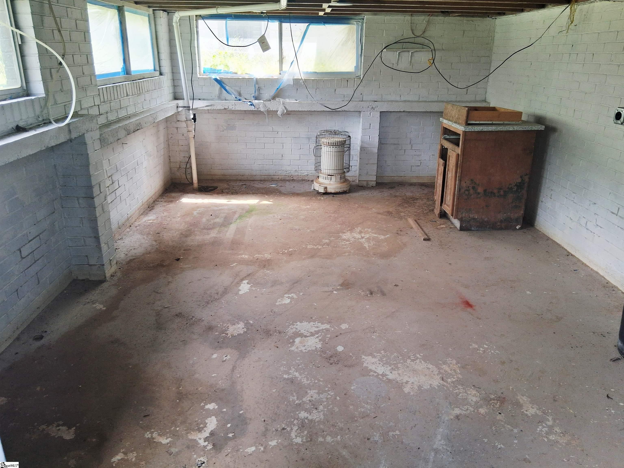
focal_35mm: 26
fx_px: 469
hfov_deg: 67.3
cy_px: 234
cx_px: 312
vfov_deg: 53.1
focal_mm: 3.98
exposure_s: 1/120
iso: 100
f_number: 1.8
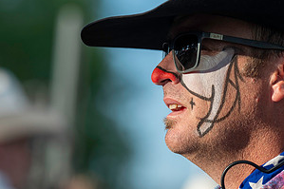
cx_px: 138
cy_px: 109
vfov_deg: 3.5
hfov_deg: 5.3
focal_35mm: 388
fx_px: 3059
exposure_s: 1/1000
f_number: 4
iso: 180
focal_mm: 200
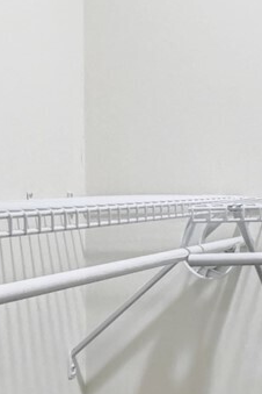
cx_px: 533
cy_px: 188
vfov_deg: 27.0
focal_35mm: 75
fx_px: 819
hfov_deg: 14.8
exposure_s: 1/8
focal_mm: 10
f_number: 11
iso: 3200
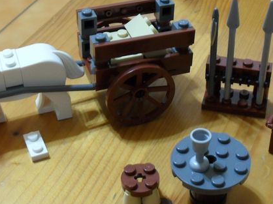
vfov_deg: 21.9
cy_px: 115
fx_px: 528
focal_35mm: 67
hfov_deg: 29.0
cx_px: 134
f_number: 2.8
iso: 200
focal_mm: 6.2
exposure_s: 1/8
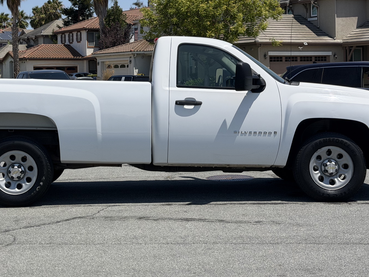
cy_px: 72
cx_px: 147
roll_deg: +1.9
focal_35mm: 72
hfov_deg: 27.0
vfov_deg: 20.3
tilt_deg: +0.4
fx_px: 768
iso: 80
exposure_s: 1/7874
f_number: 1.78
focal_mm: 6.76
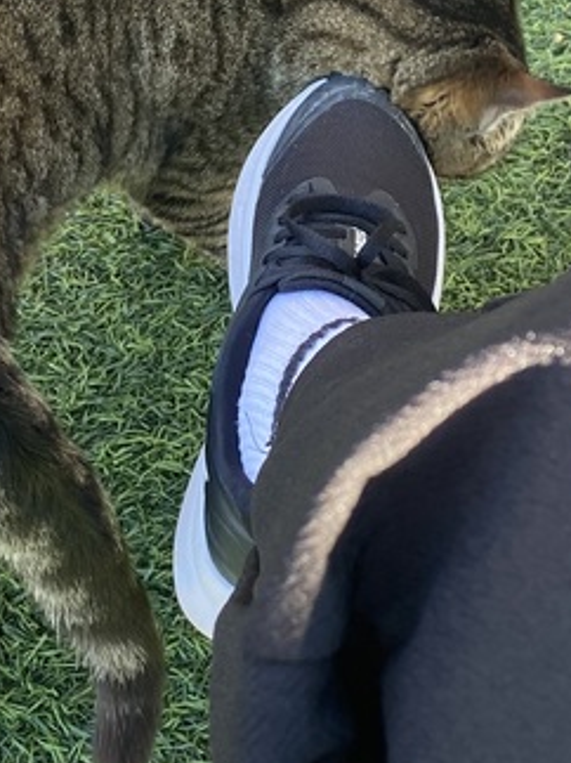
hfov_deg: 19.9
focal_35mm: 74
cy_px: 146
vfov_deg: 25.8
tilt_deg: -47.1
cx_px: 288
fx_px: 1629
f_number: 1.8
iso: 50
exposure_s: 1/122
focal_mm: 4.25
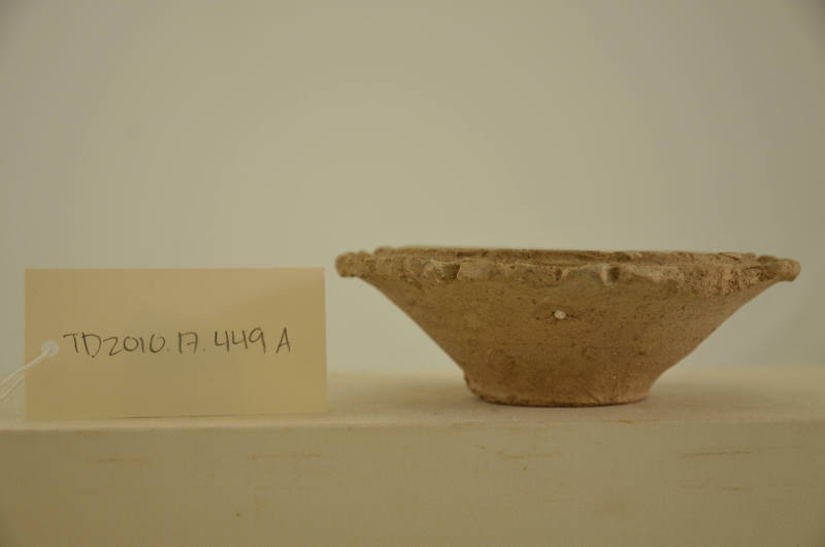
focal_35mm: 69
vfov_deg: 19.7
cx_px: 412
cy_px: 274
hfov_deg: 29.3
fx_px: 1579
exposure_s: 1/50
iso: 200
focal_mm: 46
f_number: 5
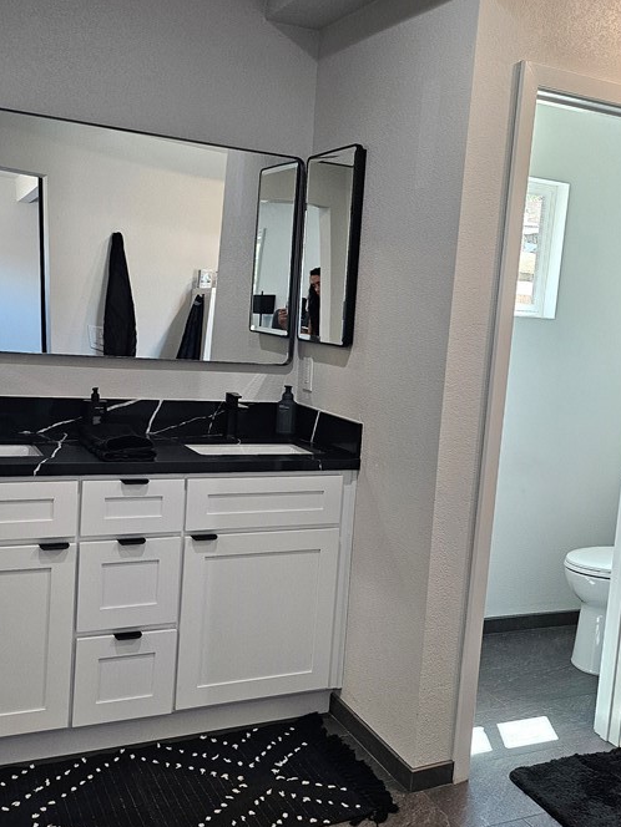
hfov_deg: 38.5
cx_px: 379
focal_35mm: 37
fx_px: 885
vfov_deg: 50.1
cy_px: 415
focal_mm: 5
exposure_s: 1/120
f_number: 1.8
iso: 200
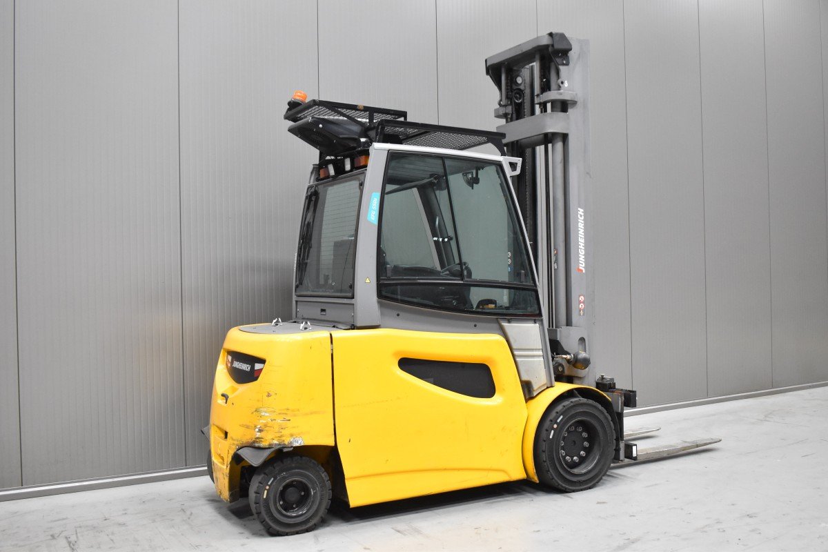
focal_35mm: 36
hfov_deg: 53.1
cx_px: 414
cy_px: 276
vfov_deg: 36.9
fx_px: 828
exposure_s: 1/40
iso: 1600
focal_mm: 24
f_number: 4.5
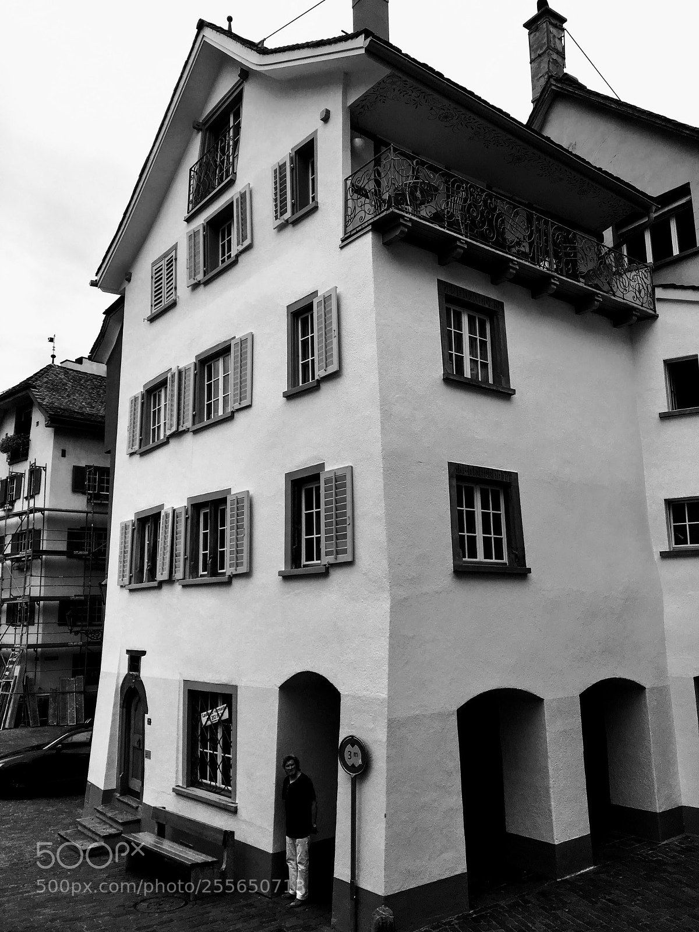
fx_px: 781
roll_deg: +0.7
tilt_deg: +11.2
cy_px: 466
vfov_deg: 61.7
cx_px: 350
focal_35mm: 29
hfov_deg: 48.2
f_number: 2.2
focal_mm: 4.15
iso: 25
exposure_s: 1/561
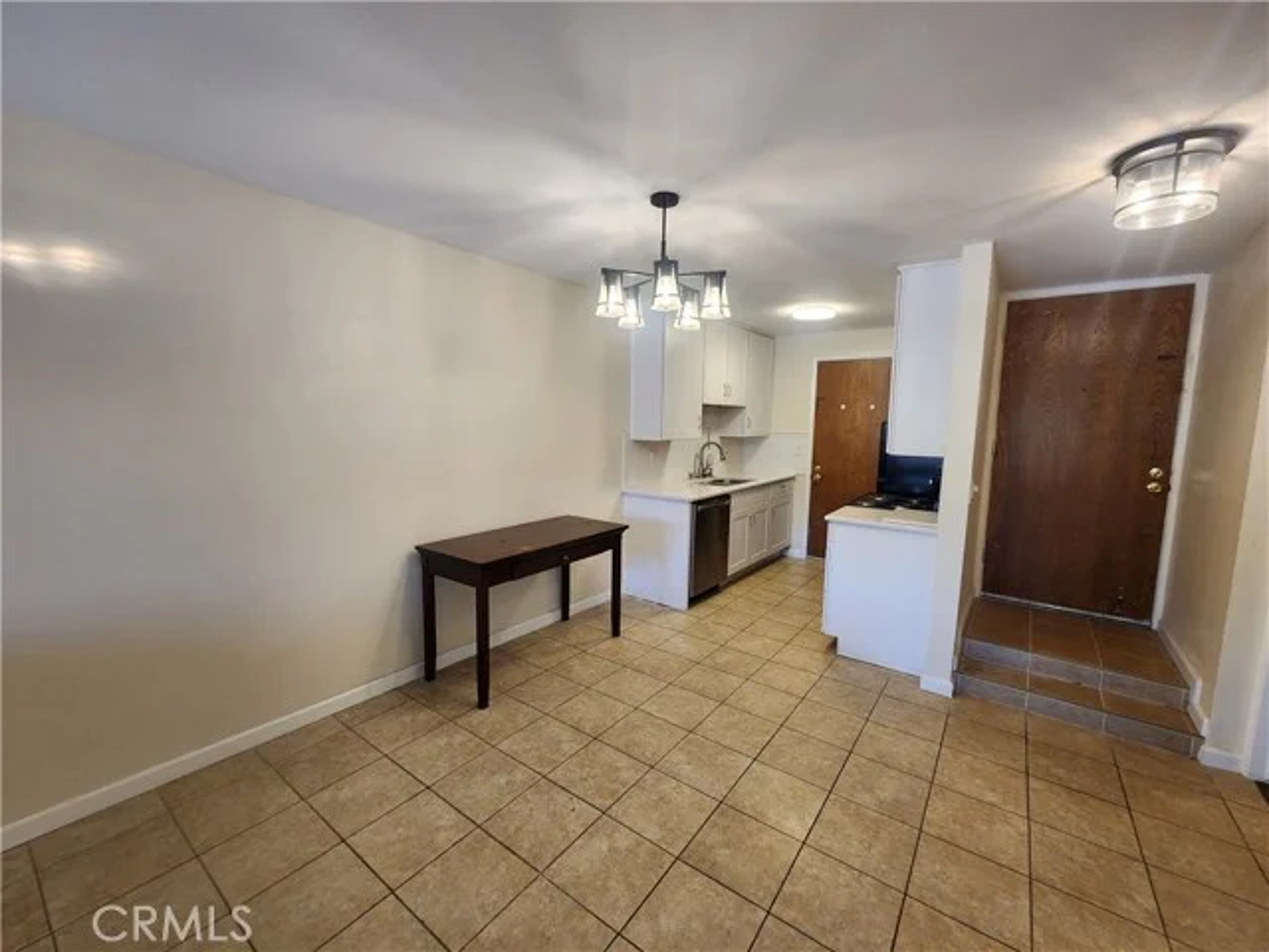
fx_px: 477
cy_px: 476
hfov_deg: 106.2
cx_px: 634
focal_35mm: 13
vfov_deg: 89.9
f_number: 2.2
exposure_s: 1/60
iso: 200
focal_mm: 2.2
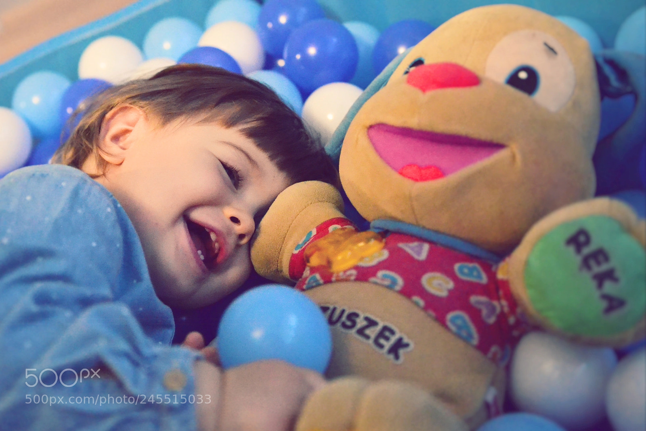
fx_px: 753
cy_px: 216
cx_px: 323
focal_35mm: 42
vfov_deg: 31.9
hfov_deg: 46.4
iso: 3200
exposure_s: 1/80
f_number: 1.8
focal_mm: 28
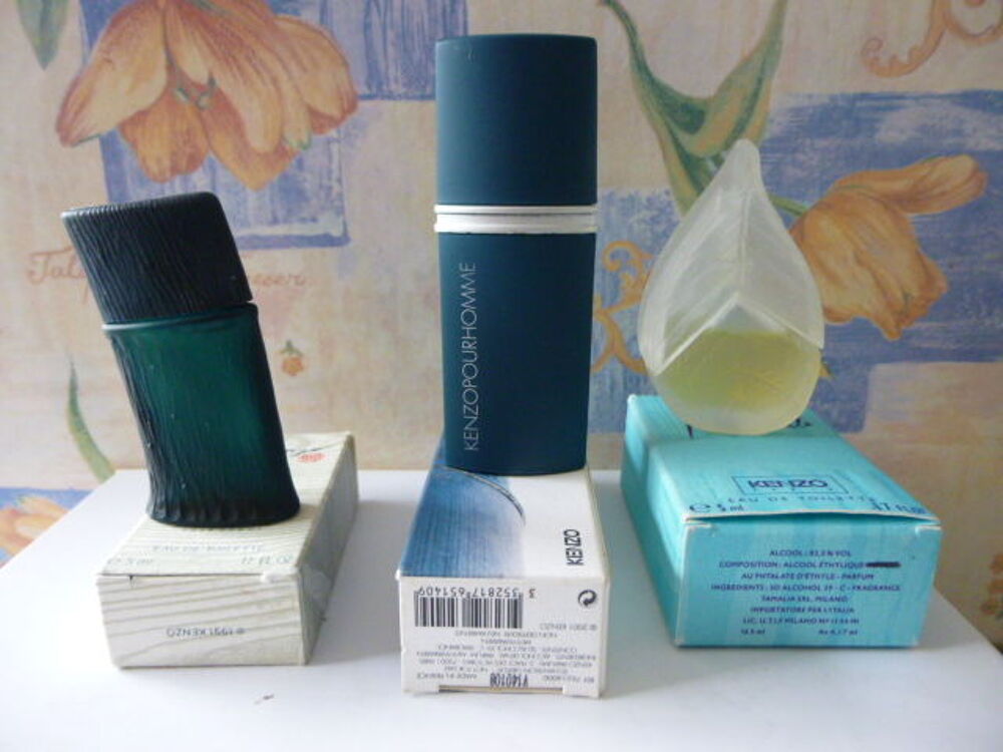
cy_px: 376
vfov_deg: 54.9
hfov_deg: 69.4
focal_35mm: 25
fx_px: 724
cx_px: 502
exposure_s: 1/10
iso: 400
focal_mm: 4.5
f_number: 3.1
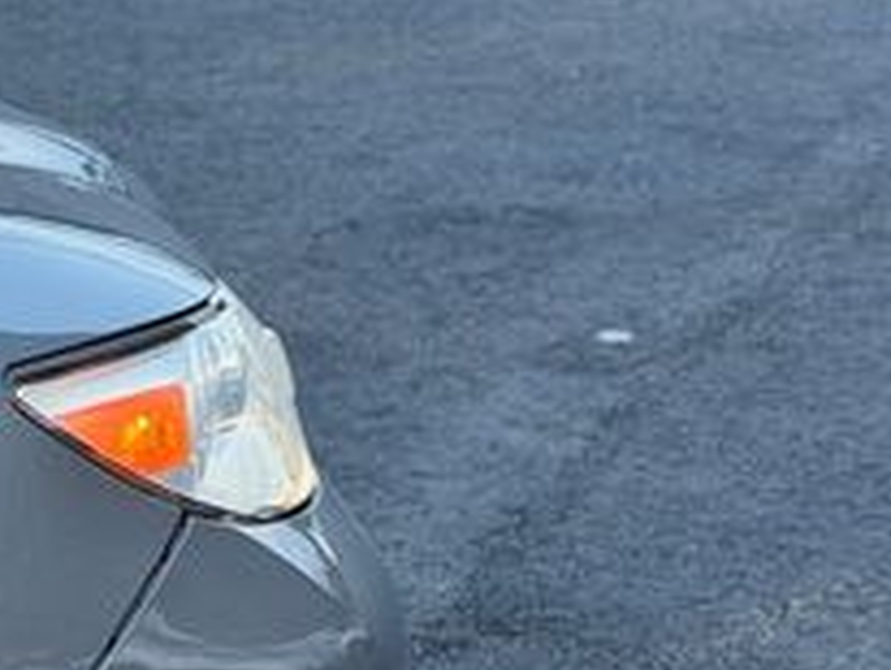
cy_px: 994
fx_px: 3840
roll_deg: +4.0
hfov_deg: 12.8
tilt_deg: -26.7
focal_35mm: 149
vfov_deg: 9.7
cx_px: -281
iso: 250
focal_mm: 6.76
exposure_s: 1/48
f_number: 1.78
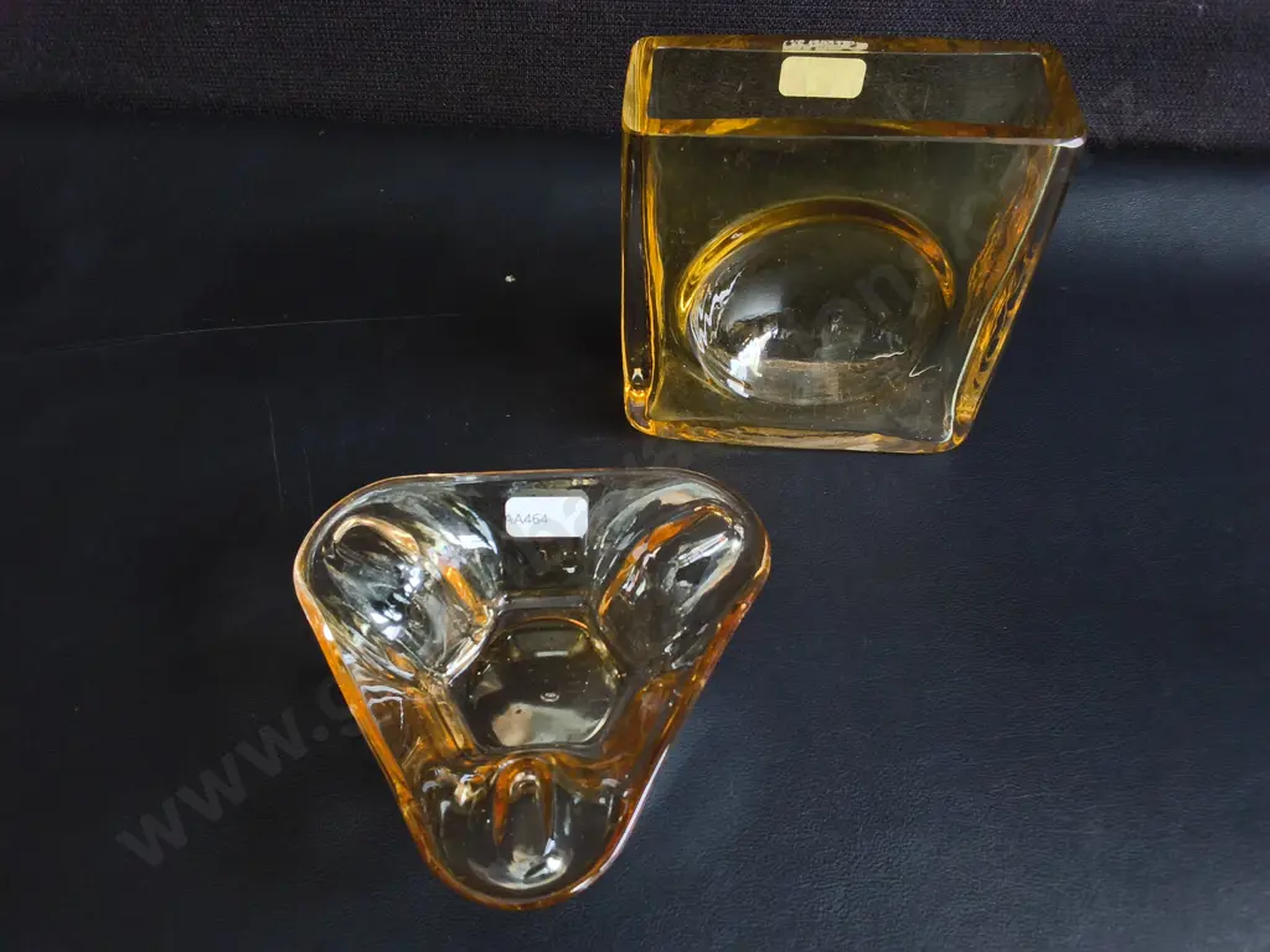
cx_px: 635
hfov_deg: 65.3
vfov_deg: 51.4
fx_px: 991
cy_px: 476
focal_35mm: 27
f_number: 2
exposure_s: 1/100
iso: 100
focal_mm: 2.87
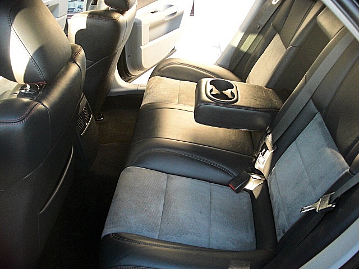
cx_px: 180
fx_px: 373
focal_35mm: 36
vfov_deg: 39.7
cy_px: 134
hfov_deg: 51.4
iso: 400
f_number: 2.8
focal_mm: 6.3
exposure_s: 1/125
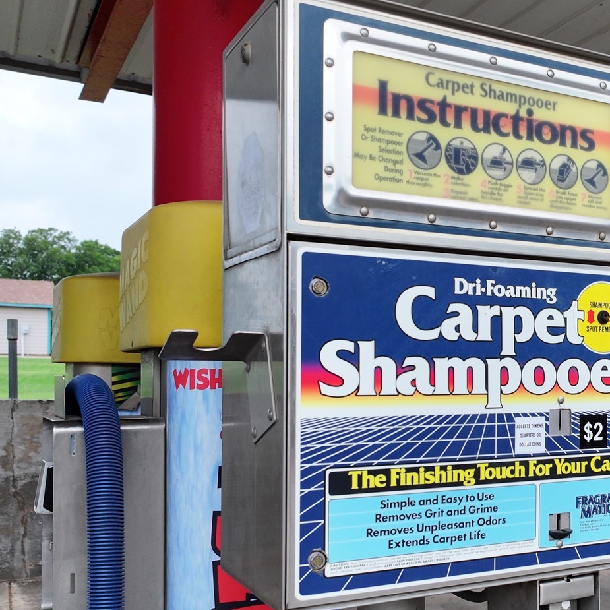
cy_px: 378
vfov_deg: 38.1
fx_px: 877
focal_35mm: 44
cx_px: 557
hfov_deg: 35.9
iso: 200
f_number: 2.8
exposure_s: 1/800
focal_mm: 12.29
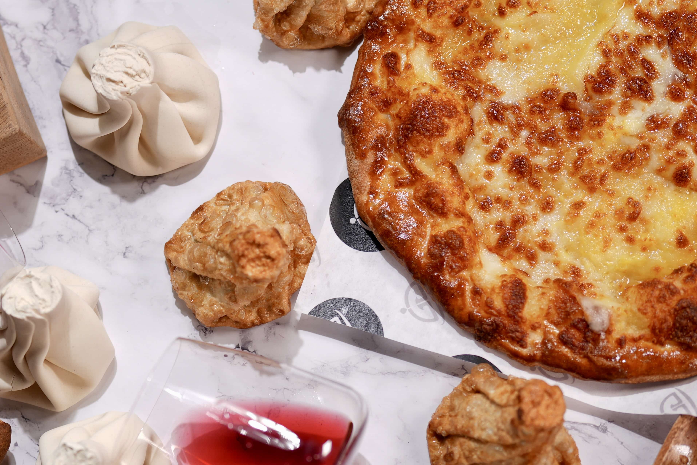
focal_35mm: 121
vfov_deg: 11.3
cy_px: 349
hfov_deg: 16.9
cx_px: 228
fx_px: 2343
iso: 64
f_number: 1.6
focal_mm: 50
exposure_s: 1/320
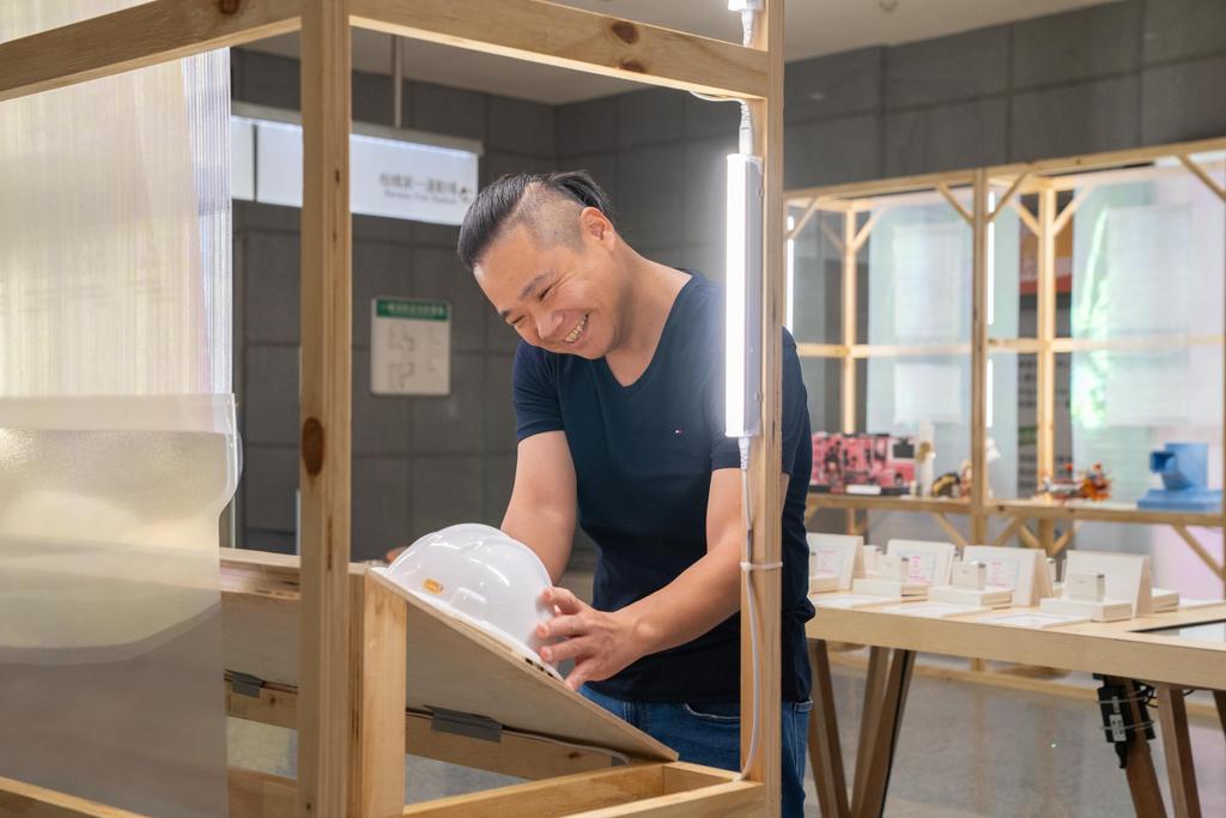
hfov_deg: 37.5
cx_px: 613
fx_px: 1805
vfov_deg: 25.5
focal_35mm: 53
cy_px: 409
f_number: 5
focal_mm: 53
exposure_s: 1/125
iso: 1250
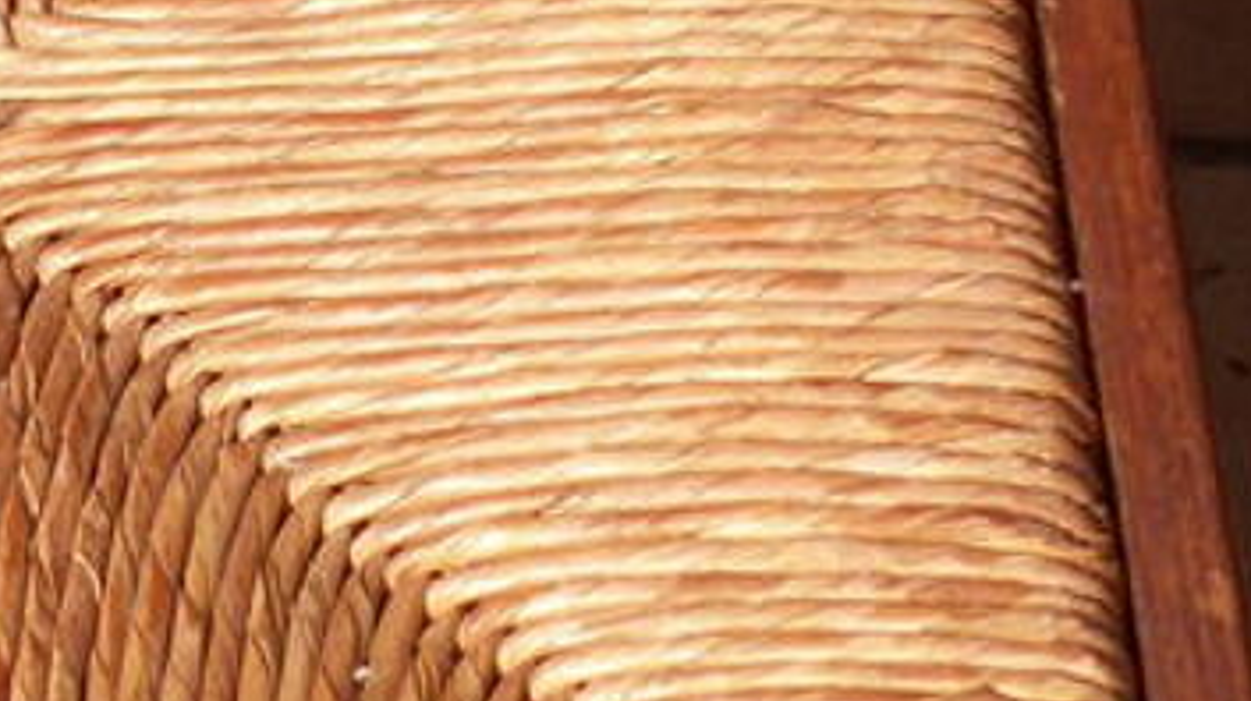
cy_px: -317
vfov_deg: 5.8
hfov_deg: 10.3
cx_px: -301
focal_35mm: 206
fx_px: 6829
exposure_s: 1/500
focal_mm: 9.1
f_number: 4
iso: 100
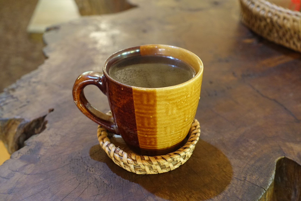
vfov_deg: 26.0
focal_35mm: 52
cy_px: 100
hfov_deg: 38.2
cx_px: 150
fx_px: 435
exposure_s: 1/8
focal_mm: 19.1
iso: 800
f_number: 2.8
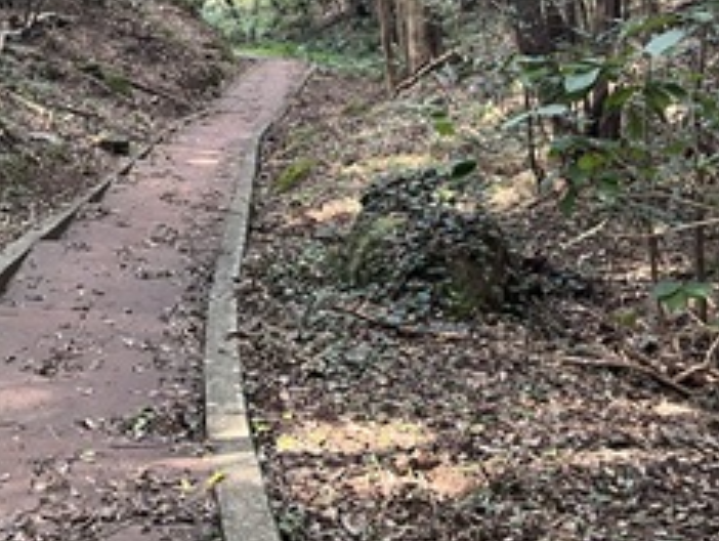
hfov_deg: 31.3
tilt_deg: -13.3
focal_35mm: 60
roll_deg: -0.3
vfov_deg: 23.6
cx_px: 135
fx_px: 1248
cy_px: 20
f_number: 1.6
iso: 125
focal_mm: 5.1
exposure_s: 1/66
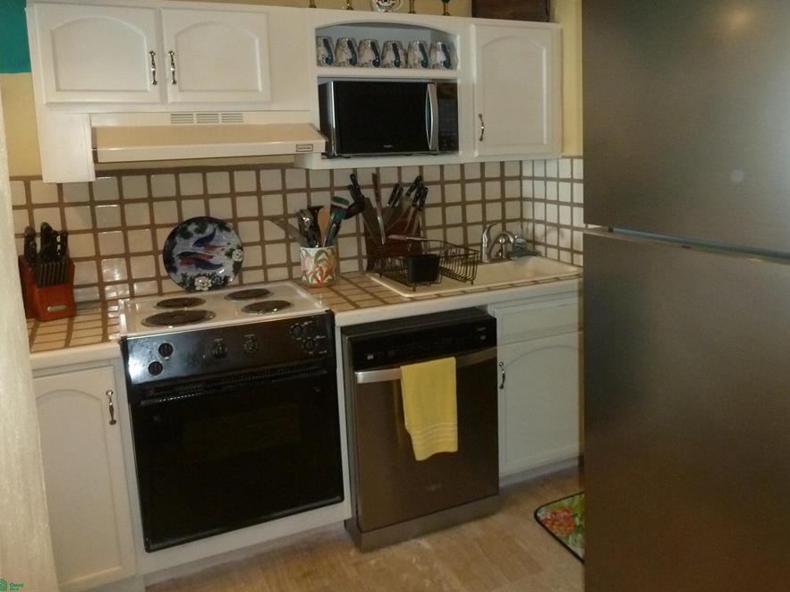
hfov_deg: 61.4
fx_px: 662
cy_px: 251
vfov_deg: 48.1
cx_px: 450
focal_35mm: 29
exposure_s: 1/30
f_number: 3.3
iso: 320
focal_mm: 4.1
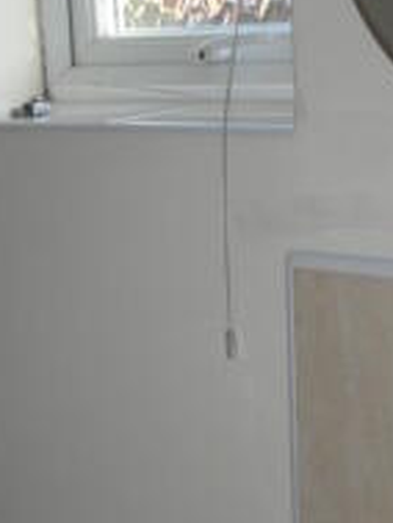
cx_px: 260
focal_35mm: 81
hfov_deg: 18.2
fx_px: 1225
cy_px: 383
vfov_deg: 23.9
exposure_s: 1/60.1
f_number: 3
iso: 50
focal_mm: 5.8
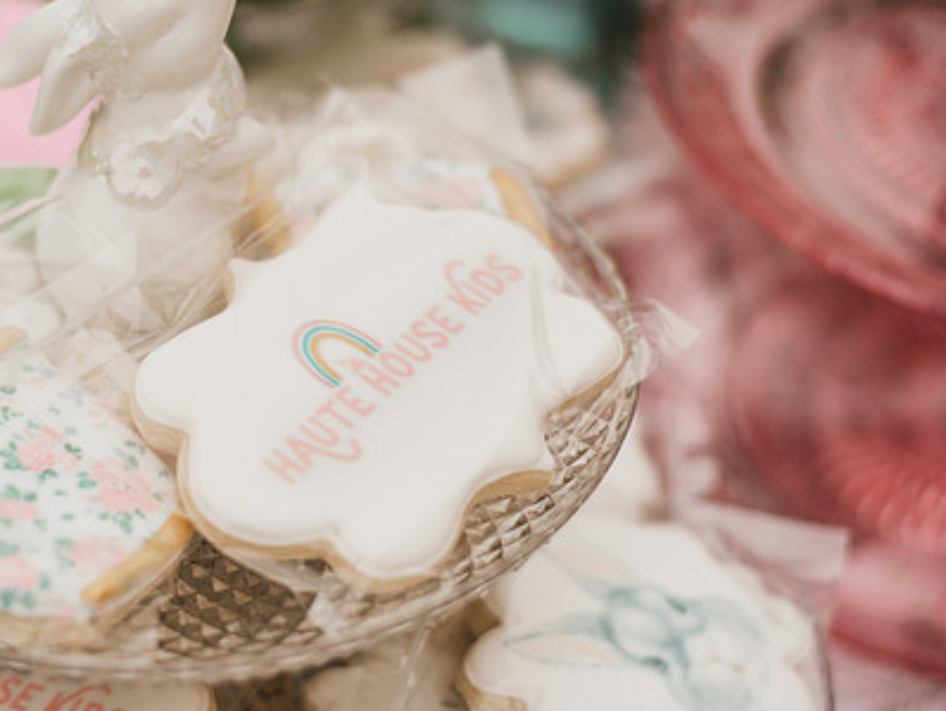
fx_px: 1914
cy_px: 339
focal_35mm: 70
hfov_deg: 27.5
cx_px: 269
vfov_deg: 21.0
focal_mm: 50
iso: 100
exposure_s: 1/1000
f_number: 2.2
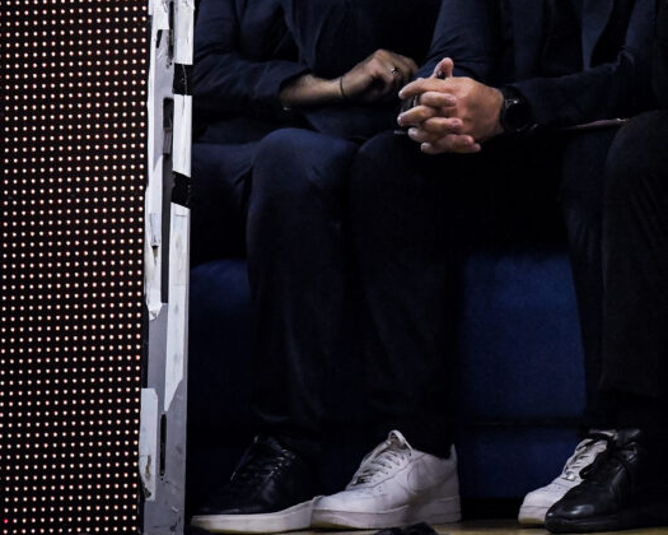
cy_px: 76
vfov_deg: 3.6
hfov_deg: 4.5
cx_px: 709
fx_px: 8481
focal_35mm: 429
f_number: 4
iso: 5000
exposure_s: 1/1600
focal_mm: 200
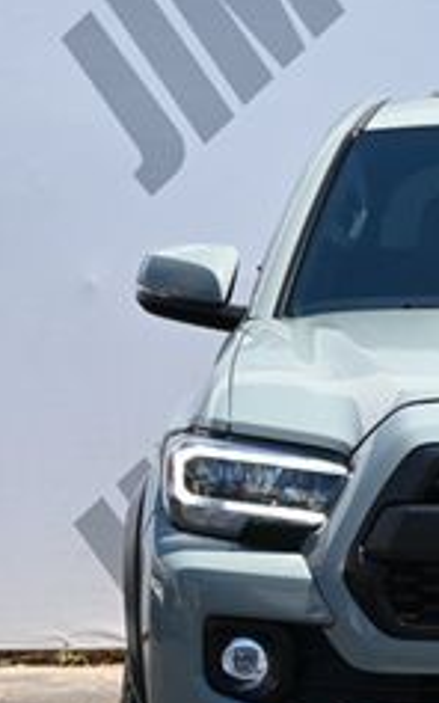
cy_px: 522
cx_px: 661
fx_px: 3314
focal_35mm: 173
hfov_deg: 7.4
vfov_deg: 12.1
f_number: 5.6
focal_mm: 42
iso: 180
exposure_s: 1/250
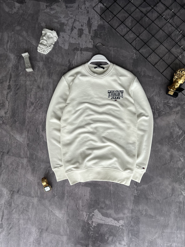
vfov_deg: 67.3
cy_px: 124
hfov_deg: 53.1
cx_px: 92
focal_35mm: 26
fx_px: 185
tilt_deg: -84.7
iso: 50
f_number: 1.5
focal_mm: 5.7
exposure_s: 1/121
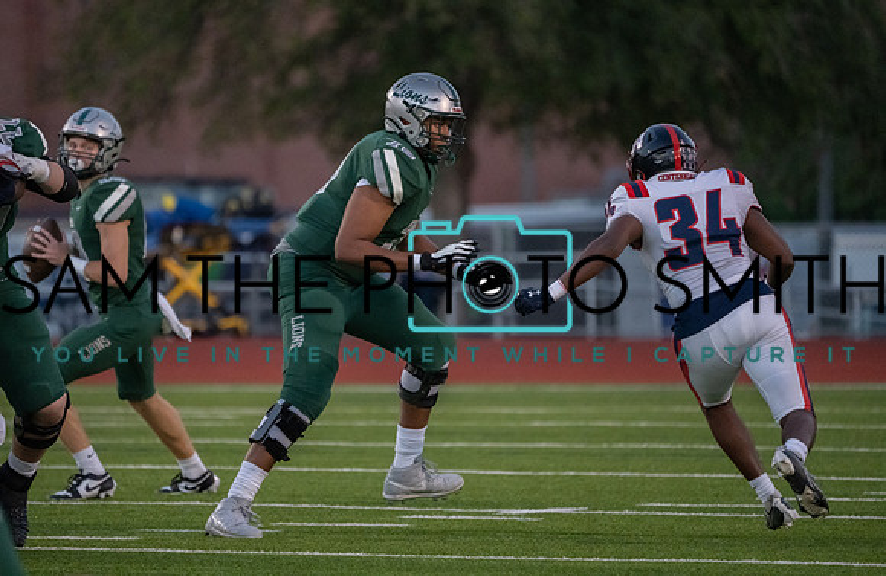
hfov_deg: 5.0
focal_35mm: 417
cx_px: 414
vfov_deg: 3.2
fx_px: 10180
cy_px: 261
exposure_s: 1/1250
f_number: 5.6
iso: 12800
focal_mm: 388
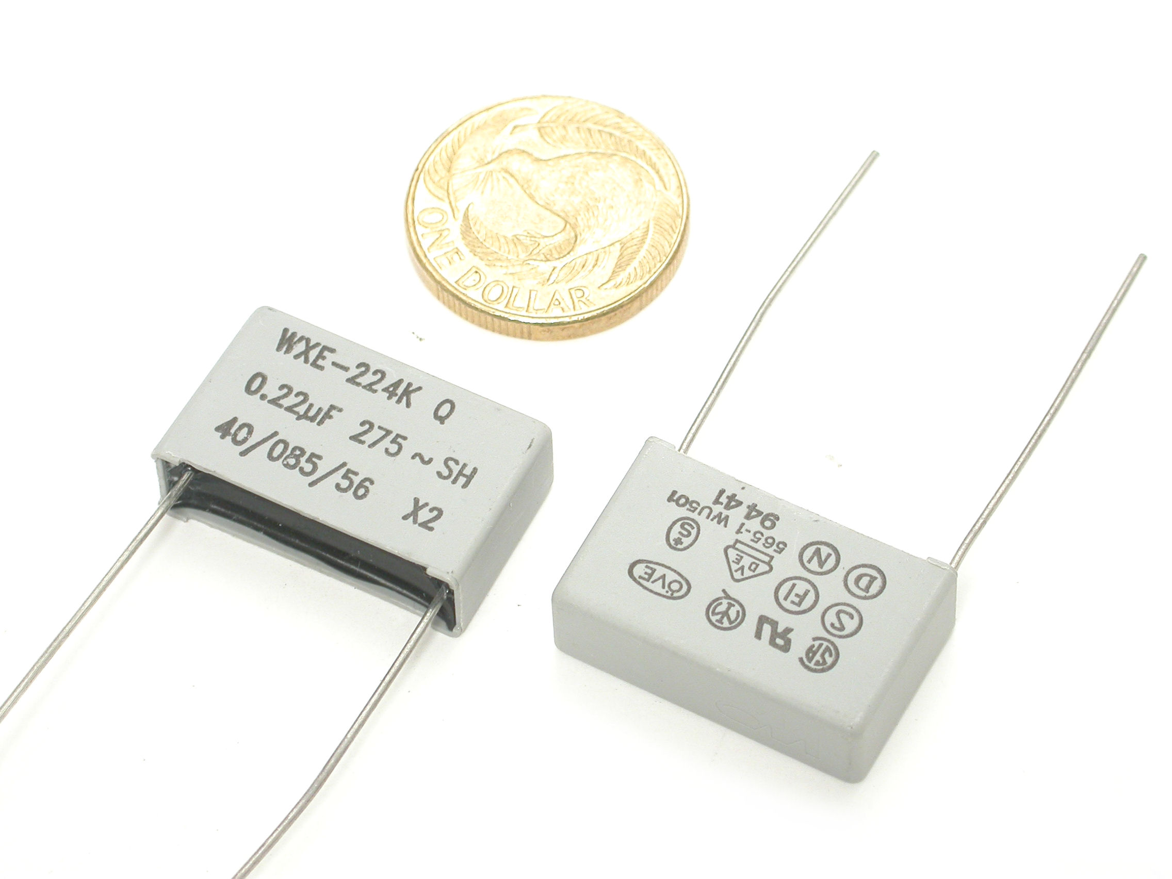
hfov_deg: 12.8
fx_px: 5214
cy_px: 440
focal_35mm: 154
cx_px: 586
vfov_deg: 9.6
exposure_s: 1/21.8
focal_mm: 32
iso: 100
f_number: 5.1
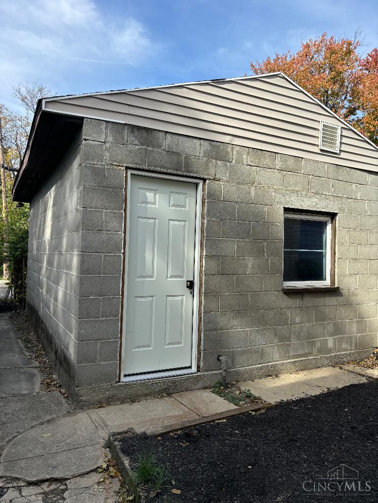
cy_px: 252
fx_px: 379
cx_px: 189
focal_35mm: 26
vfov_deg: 67.3
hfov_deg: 53.1
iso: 50
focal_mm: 5.96
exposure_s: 1/1642
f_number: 1.6
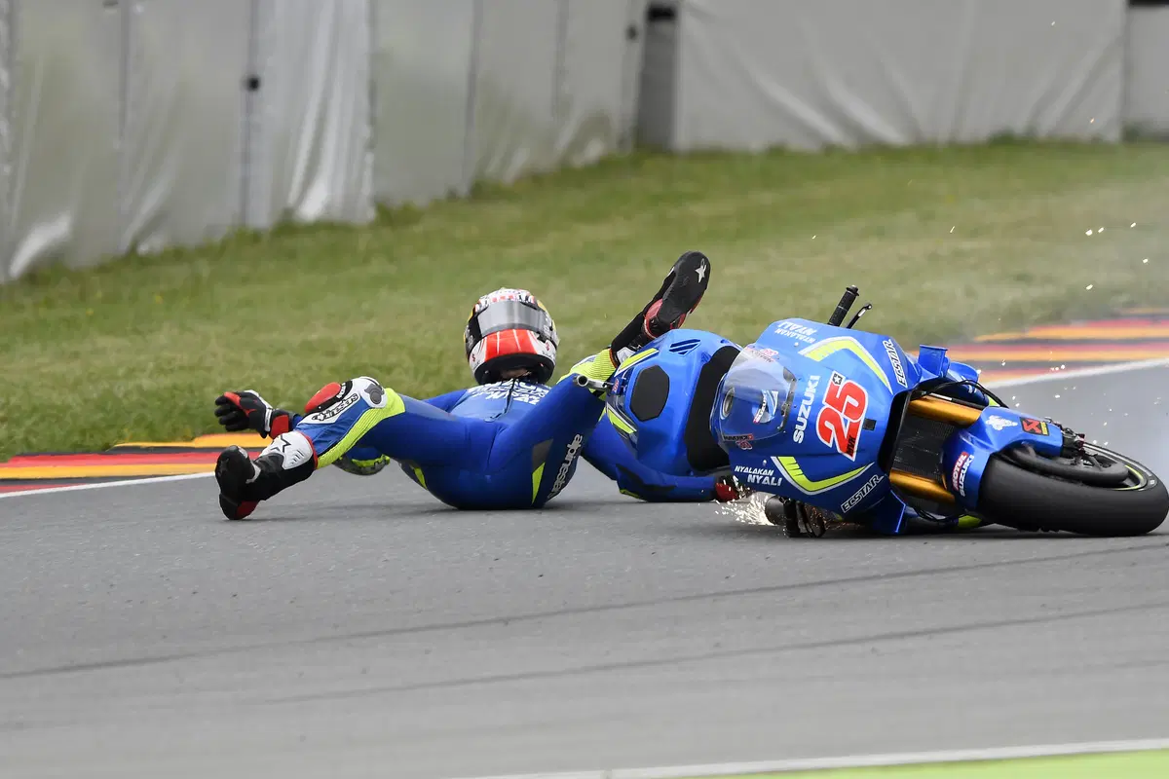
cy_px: 390
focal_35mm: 1200
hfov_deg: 1.7
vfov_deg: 1.1
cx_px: 584
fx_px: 38964
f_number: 4.5
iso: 320
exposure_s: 1/1250
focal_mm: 600
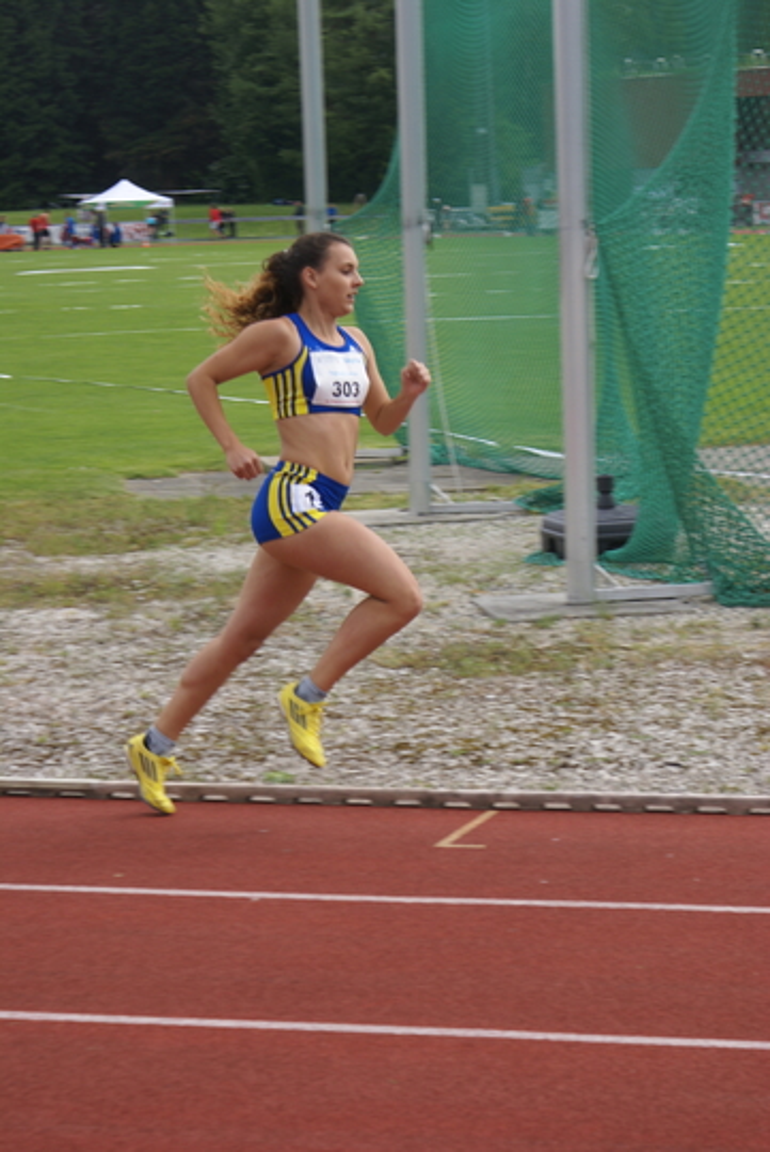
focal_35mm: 105
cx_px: 385
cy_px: 576
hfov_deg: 13.1
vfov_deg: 19.4
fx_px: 3362
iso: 100
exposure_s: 1/320
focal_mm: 70
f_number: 6.3
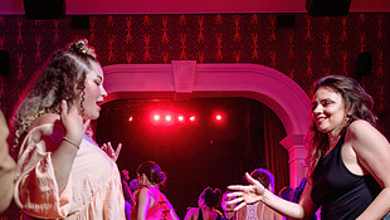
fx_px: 486
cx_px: 155
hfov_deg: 43.5
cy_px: 242
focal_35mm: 47
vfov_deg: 23.9
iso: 1000
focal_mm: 24
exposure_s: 1/80
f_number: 3.2
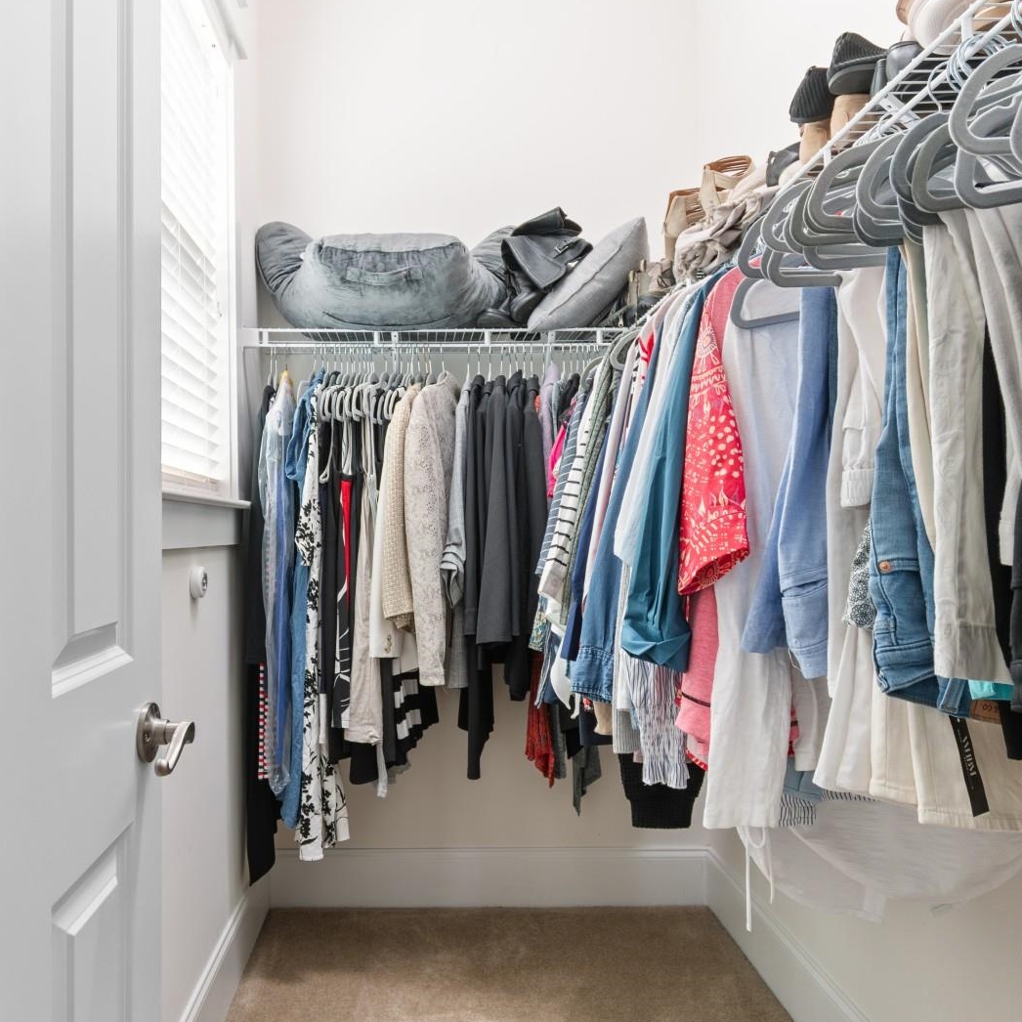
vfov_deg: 62.9
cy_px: 516
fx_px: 835
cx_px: 414
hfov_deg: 62.4
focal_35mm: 25
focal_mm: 13
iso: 100
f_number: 4.8
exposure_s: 1/3
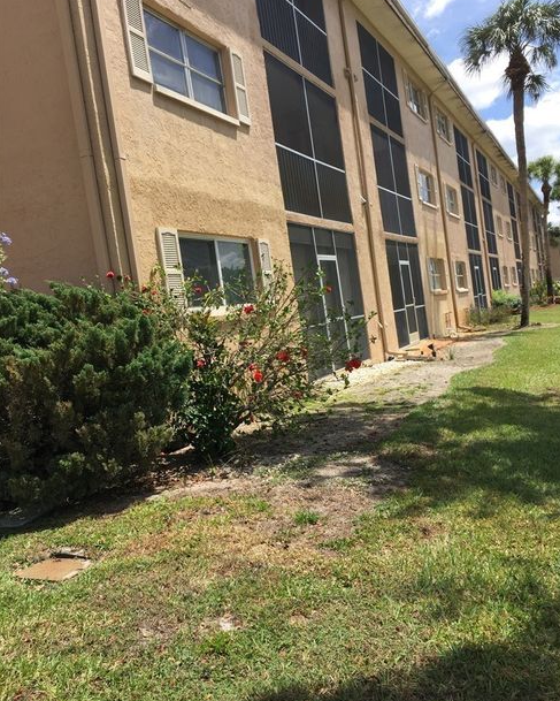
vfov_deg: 57.2
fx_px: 642
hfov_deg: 47.1
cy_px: 365
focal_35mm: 31
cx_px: 283
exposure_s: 1/1582
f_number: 2.2
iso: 32
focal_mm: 4.15
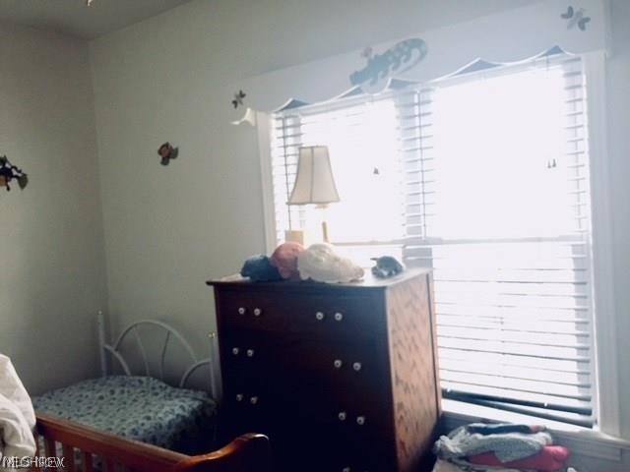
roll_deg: +3.6
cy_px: 236
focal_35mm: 29
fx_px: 528
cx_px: 315
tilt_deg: -2.0
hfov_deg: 61.7
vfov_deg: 48.2
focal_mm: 4.15
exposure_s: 1/24
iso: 200
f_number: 2.2
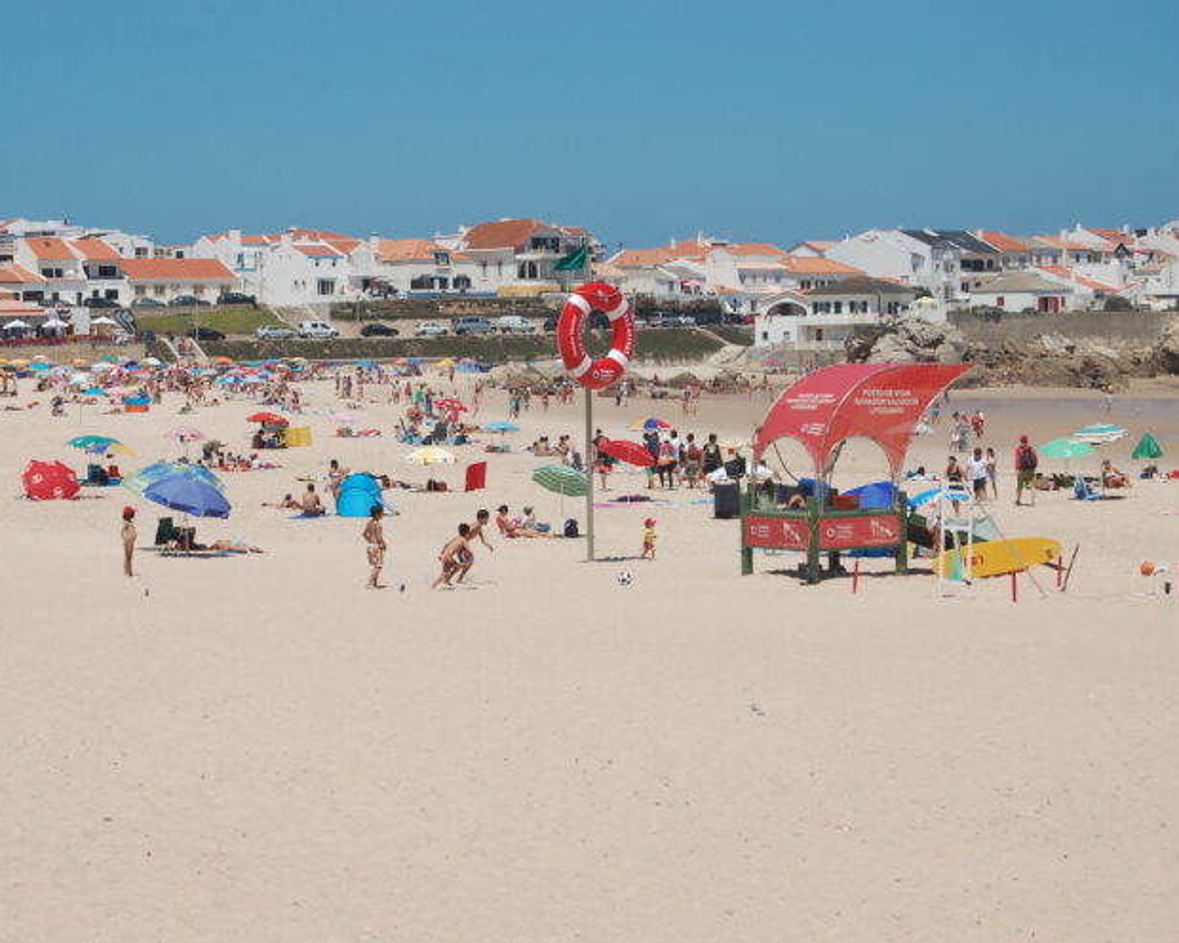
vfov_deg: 16.4
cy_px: 472
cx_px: 472
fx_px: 3265
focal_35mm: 94
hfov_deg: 20.4
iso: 200
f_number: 11
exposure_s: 1/500
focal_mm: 55
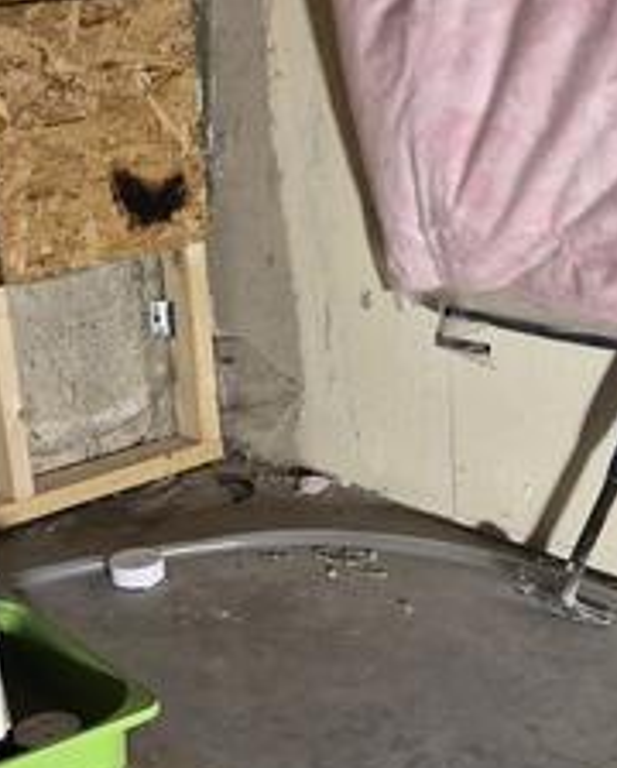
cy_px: 487
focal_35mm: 48
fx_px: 1093
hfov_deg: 31.3
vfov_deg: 38.4
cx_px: 209
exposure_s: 1/61
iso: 125
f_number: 1.8
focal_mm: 5.4
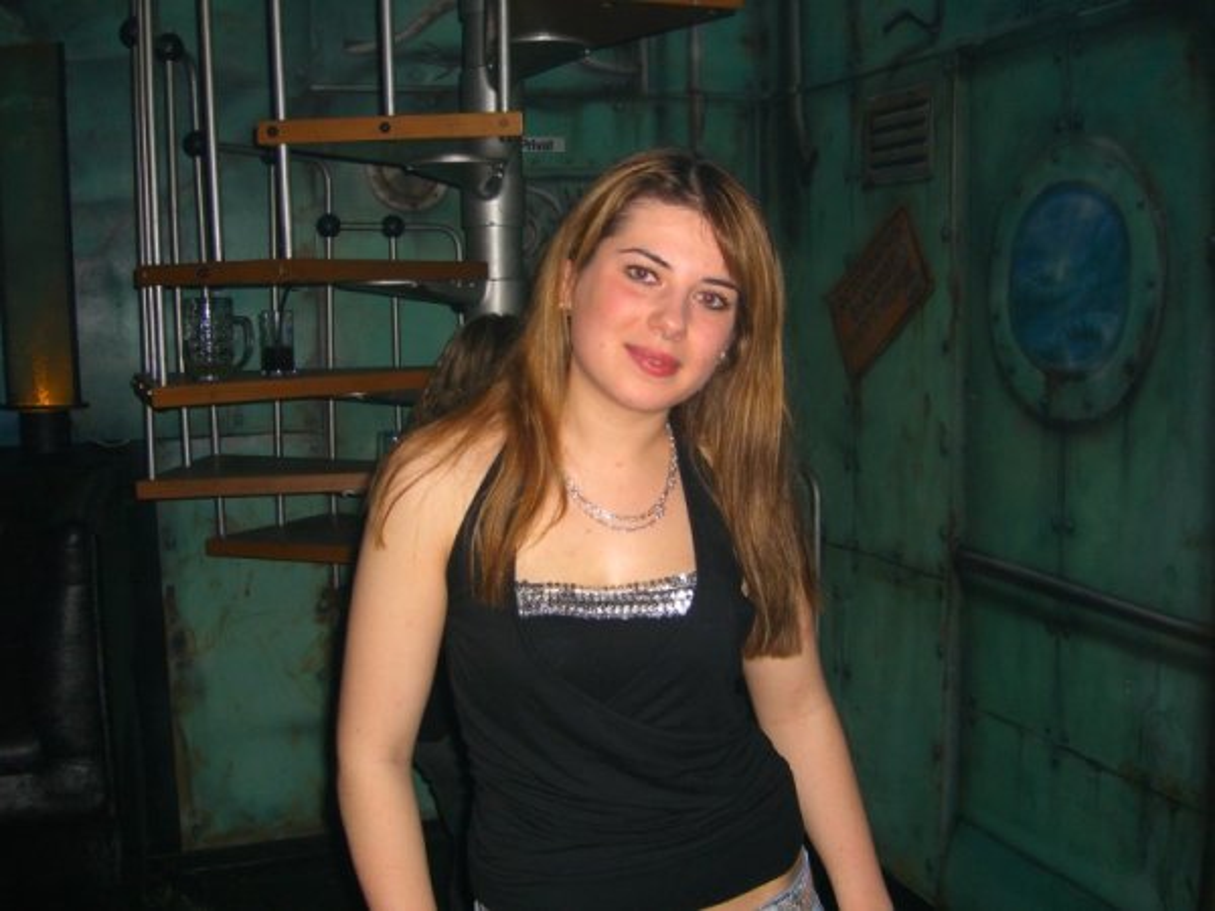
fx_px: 1334
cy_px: 456
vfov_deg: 37.7
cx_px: 608
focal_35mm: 38
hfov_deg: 49.0
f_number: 2.8
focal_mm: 7.9
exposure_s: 1/60
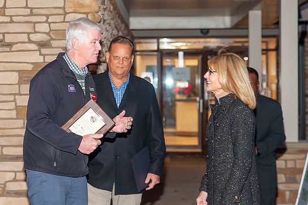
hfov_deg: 18.2
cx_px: 89
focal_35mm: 112
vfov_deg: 12.2
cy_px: 96
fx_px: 958
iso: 800
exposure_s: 1/160
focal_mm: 62
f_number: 3.5
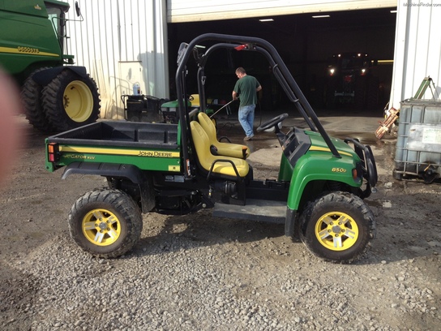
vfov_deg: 40.7
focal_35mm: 35
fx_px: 446
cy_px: 166
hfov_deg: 52.6
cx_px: 220
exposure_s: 1/756
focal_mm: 4.28
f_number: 2.4
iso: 50
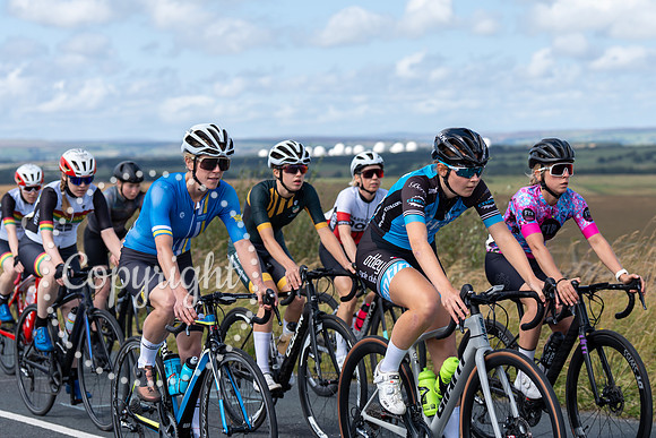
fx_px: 1703
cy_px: 146
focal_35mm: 93
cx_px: 438
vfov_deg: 14.6
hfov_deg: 21.7
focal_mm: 70
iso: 100
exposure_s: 1/800
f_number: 3.5
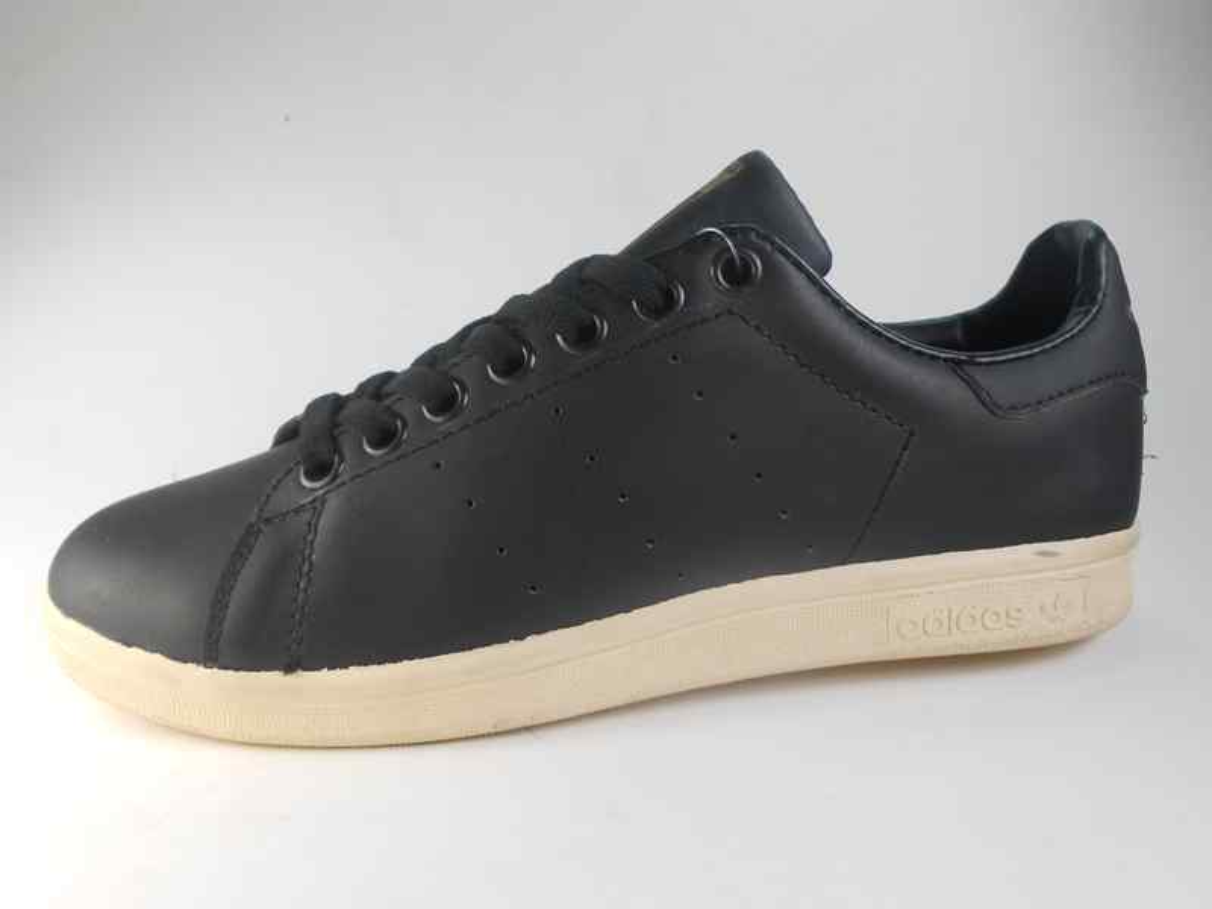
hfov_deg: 60.0
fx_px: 1050
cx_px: 606
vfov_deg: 46.8
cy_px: 454
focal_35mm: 30
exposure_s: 1/100
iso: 80
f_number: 3.8
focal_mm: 5.3
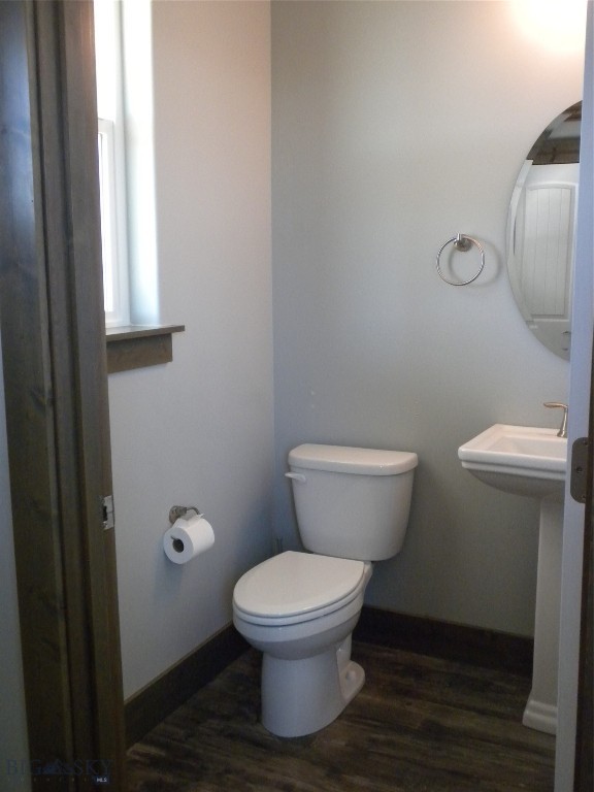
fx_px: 847
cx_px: 297
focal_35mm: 37
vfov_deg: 50.1
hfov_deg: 38.7
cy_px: 396
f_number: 3.5
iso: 400
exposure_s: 1/52.8
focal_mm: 6.6
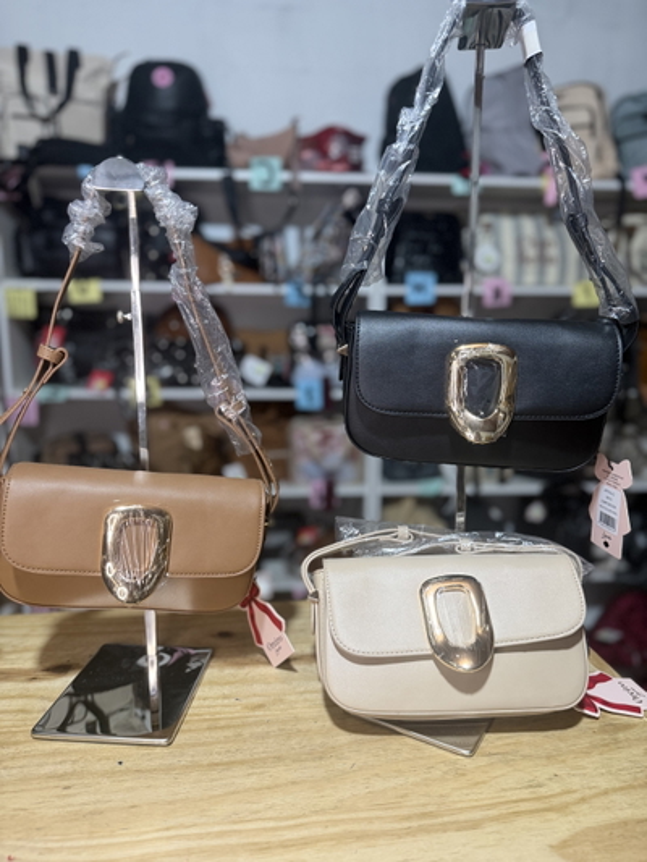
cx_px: 324
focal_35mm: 24
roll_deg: -0.4
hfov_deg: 56.8
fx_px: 598
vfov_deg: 71.6
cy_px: 431
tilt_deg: -9.6
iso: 250
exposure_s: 1/50
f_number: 1.78
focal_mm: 6.76
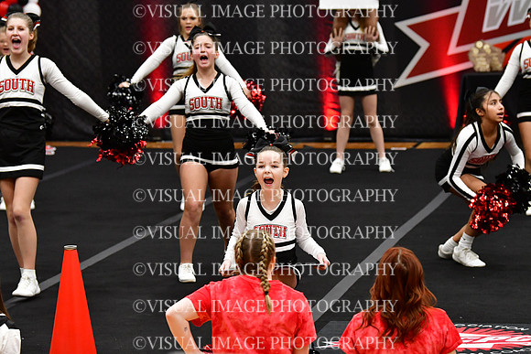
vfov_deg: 8.2
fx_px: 2478
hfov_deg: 12.2
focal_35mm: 168
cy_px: 177
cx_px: 266
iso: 4000
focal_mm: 112
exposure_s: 1/400
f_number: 4
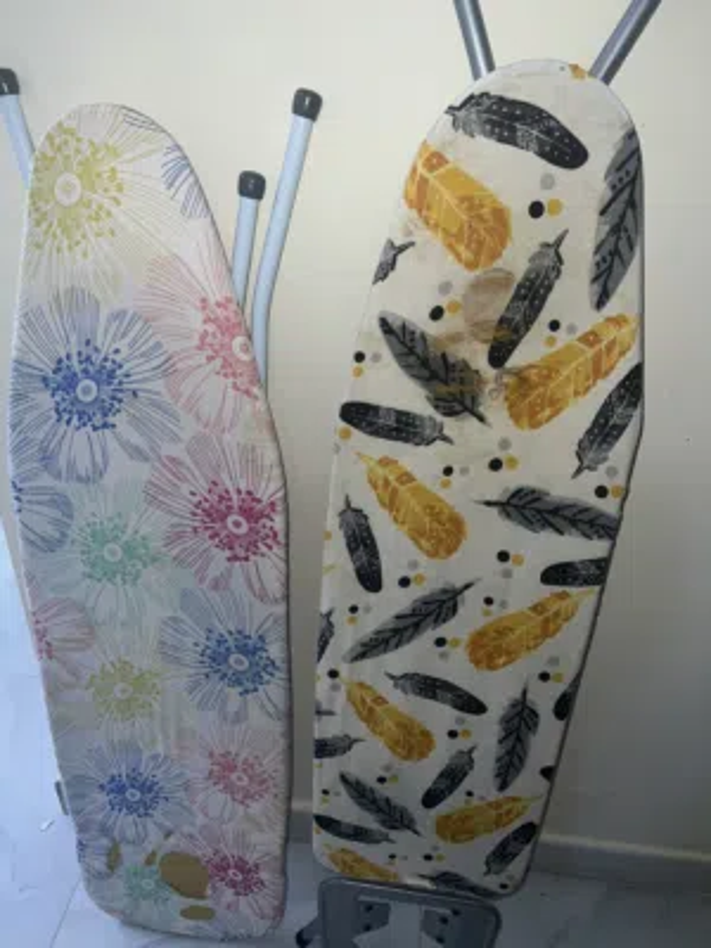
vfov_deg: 67.3
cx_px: 356
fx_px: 712
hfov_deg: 53.1
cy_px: 474
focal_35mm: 26
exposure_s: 1/33
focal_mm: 5.7
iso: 50
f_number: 1.5
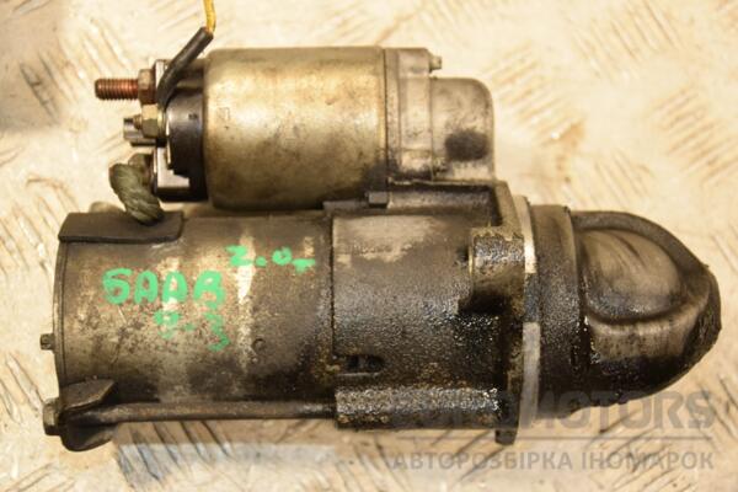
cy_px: 246
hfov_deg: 26.0
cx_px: 369
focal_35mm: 78
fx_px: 1599
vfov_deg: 17.5
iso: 800
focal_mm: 52
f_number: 5
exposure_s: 1/125
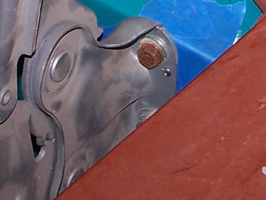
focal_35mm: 149
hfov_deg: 13.2
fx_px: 1145
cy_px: -104
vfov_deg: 9.7
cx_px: 159
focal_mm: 6.3
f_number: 2.8
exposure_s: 1/60
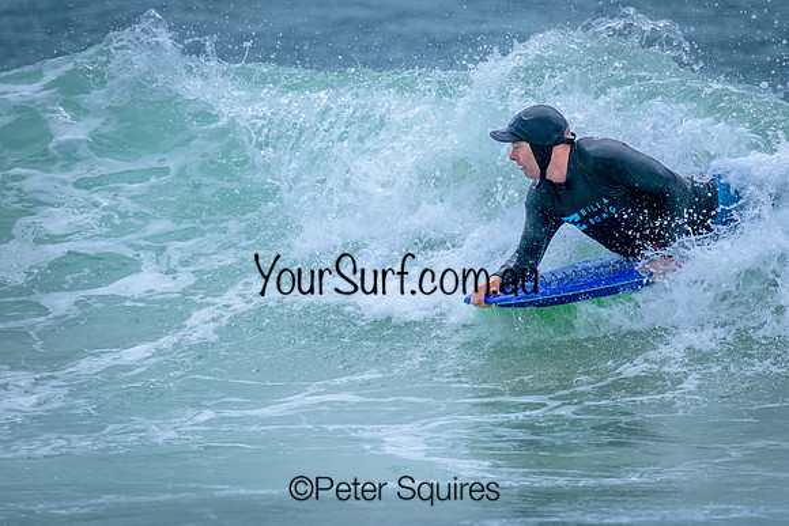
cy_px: 209
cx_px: 484
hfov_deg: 2.7
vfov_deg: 1.8
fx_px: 16824
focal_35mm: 767
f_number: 8
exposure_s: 1/2000
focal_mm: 560
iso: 450
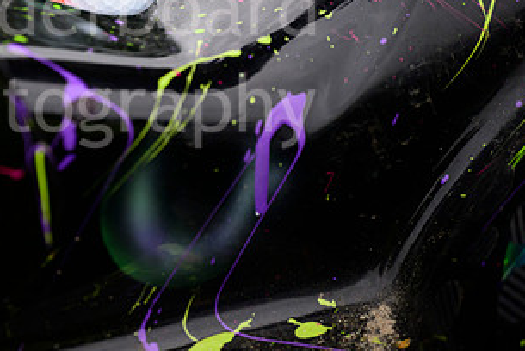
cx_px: 96
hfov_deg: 5.4
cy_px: 23
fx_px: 5547
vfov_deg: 3.6
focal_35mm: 380
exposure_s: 1/4000
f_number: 2.8
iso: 800
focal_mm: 200
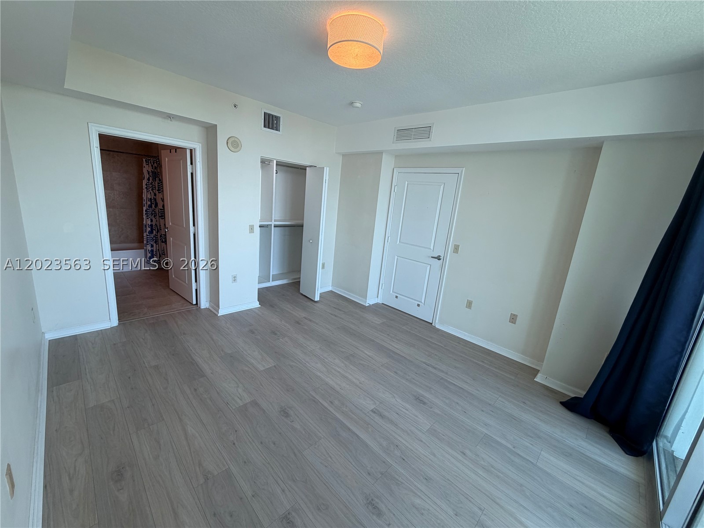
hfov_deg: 102.1
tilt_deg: -13.9
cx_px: 352
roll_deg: -5.0
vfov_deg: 85.7
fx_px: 285
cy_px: 264
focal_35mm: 14
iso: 100
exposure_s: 1/120
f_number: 2.2
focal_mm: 2.22
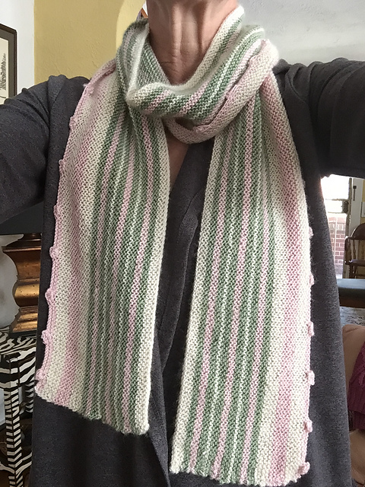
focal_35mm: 31
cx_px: 182
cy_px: 244
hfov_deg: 45.4
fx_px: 436
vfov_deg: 58.4
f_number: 2.2
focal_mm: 2.65
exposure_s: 1/30
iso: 125
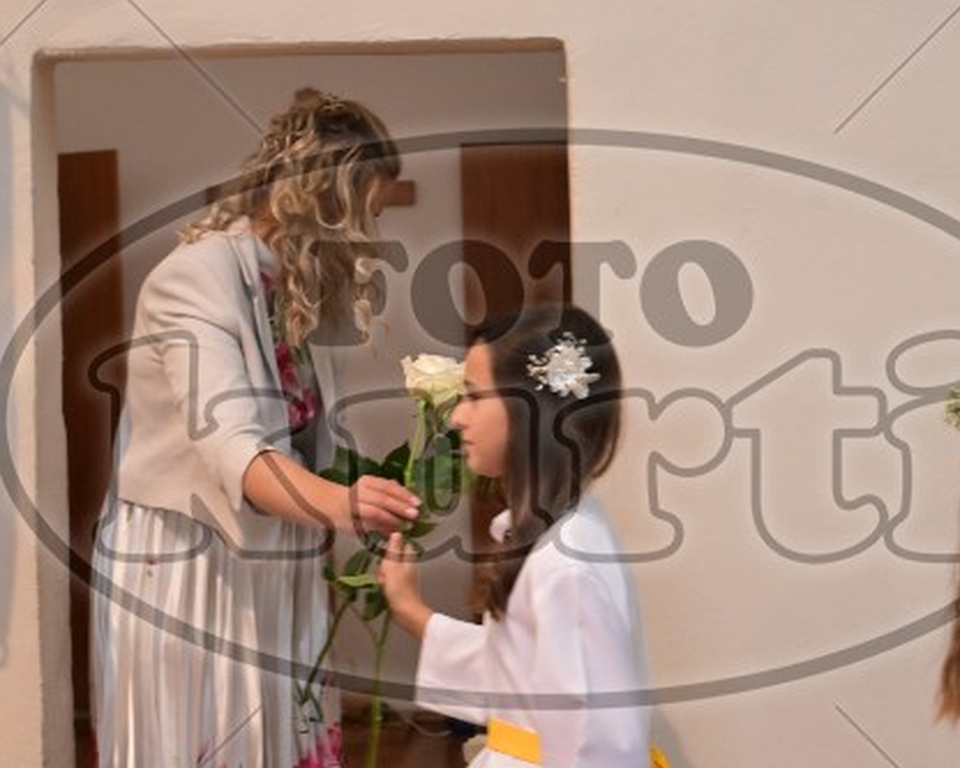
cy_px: 421
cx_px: 549
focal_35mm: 88
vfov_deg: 17.5
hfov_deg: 21.7
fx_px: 2501
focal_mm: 60
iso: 5000
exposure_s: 1/125
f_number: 7.1
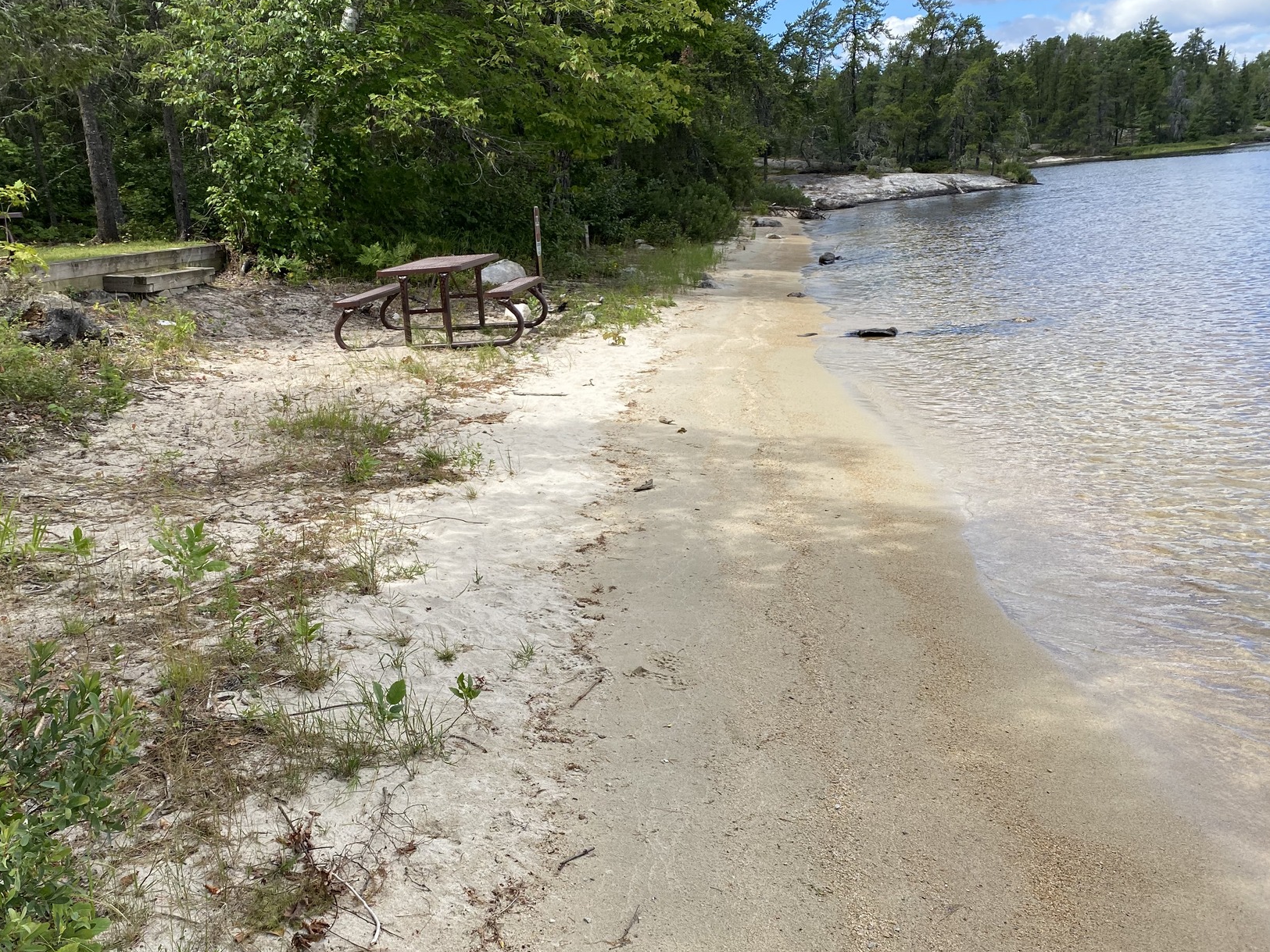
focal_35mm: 32
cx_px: 549
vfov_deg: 44.2
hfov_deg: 56.6
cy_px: 490
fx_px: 1174
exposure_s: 1/1754
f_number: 1.8
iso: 32
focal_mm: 4.25
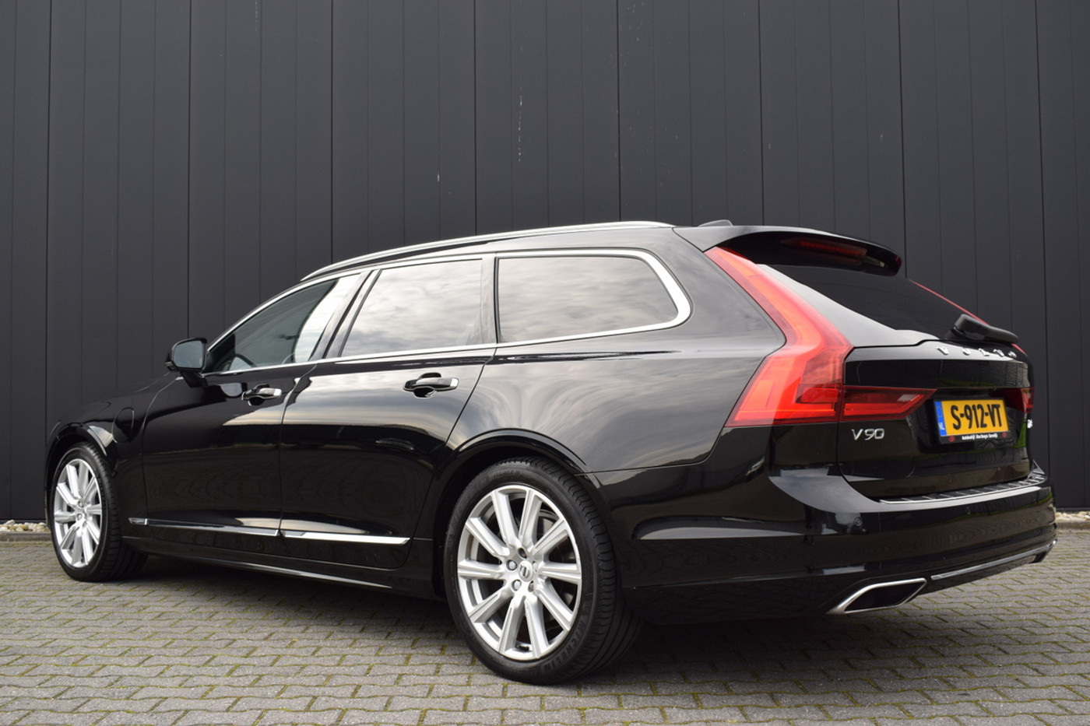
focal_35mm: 38
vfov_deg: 35.5
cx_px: 545
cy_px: 363
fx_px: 1135
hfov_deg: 51.3
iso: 400
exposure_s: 1/200
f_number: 7.1
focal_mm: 25
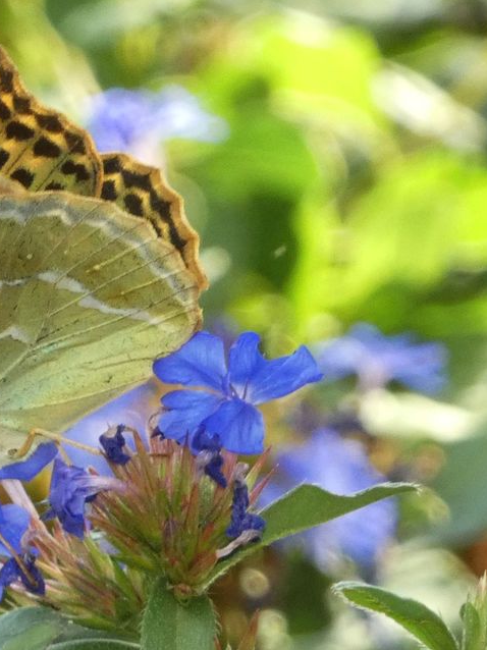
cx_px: 62
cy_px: 325
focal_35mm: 781
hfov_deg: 1.9
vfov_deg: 2.5
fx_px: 14660
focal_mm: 104.7
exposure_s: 1/125
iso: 500
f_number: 5.6
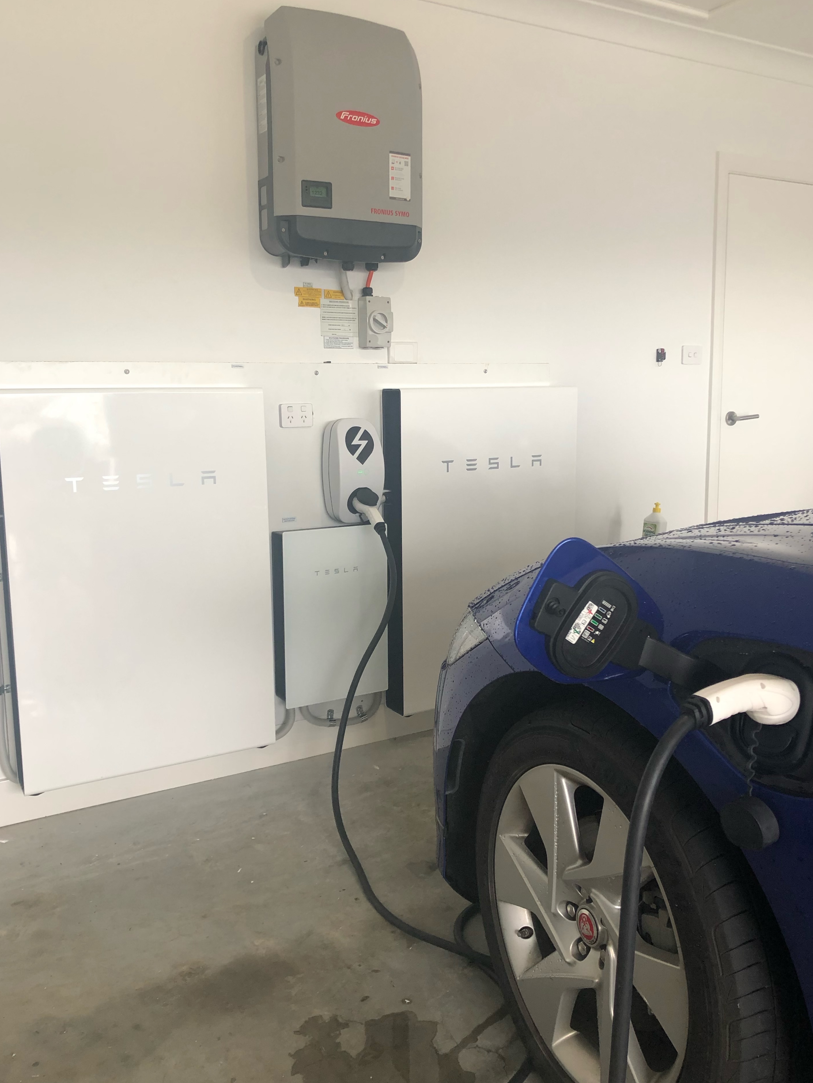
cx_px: 410
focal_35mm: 30
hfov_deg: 46.8
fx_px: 940
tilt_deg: -9.4
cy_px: 535
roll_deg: +1.1
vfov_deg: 60.0
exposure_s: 1/33
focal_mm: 4
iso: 32
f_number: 1.8
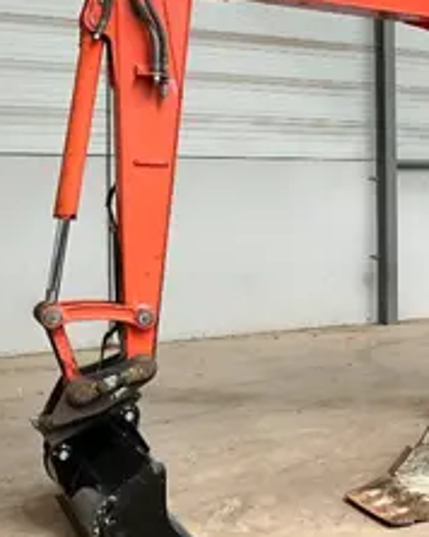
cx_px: 506
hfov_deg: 23.0
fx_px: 969
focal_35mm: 61
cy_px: 214
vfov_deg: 30.9
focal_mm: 3
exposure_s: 1/60
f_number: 1.8
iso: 100
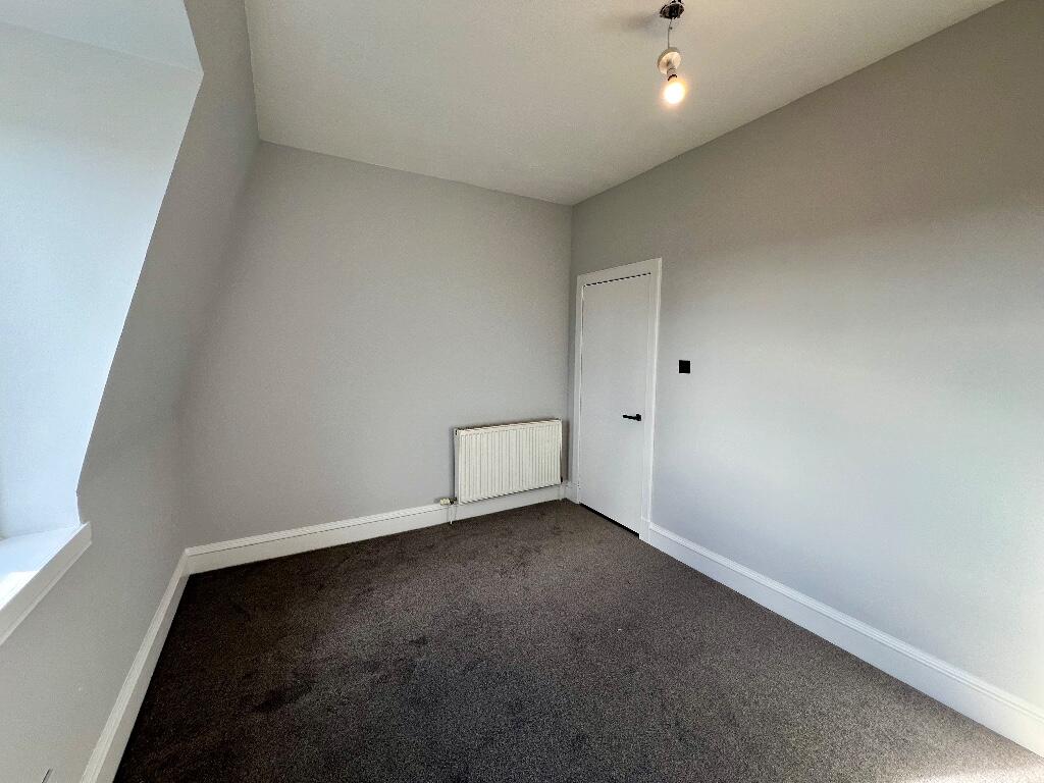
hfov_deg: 106.2
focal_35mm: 13
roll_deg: -0.4
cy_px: 392
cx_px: 522
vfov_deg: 89.9
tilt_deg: -6.7
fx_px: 392
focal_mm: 1.57
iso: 40
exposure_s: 1/99
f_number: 1.8
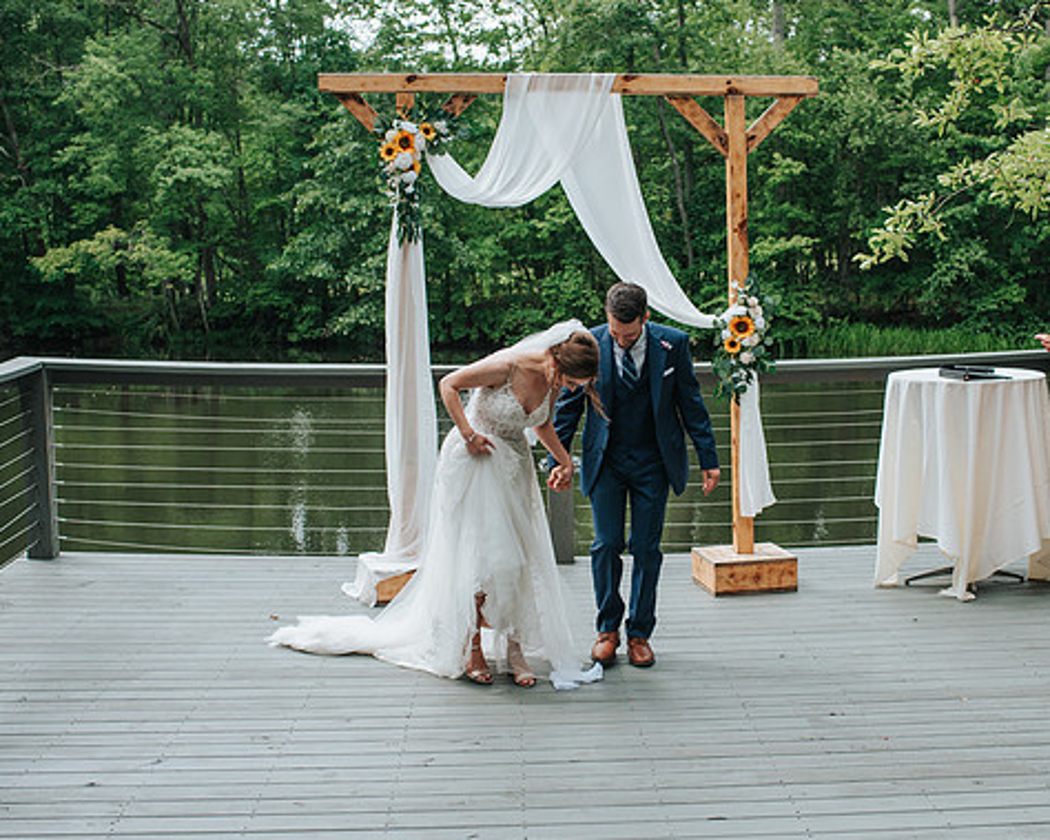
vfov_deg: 30.2
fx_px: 1553
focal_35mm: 50
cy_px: 456
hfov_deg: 37.3
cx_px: 594
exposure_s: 1/800
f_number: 3.5
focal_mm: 35
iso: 220
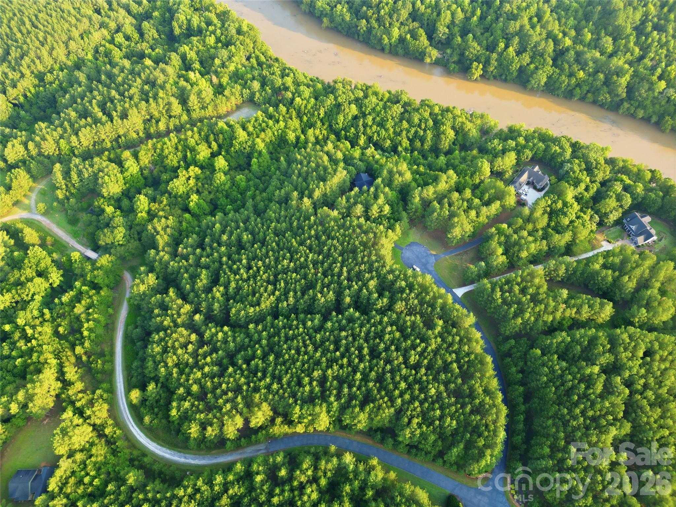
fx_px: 469
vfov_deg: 56.8
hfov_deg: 71.6
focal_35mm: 24
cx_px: 338
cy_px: 254
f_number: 1.7
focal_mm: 6.7
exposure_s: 1/160
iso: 100
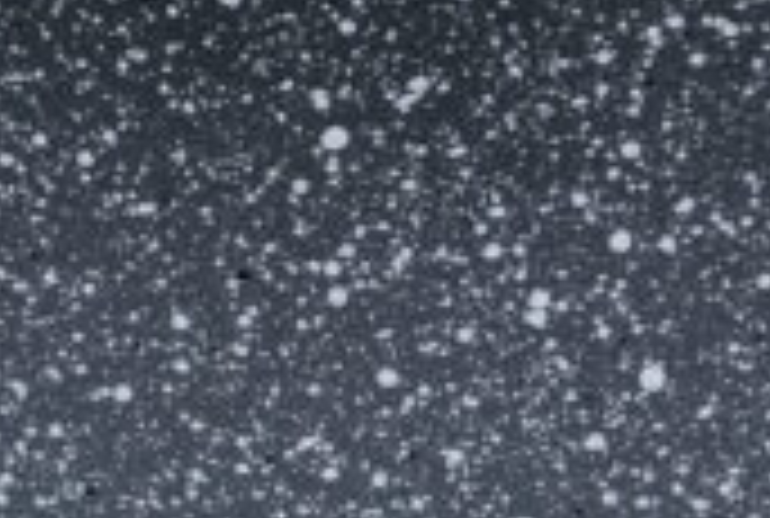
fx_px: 6133
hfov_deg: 7.0
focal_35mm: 286
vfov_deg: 4.8
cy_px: 99
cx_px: -644
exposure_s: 1/125
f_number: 14
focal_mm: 70
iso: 6400
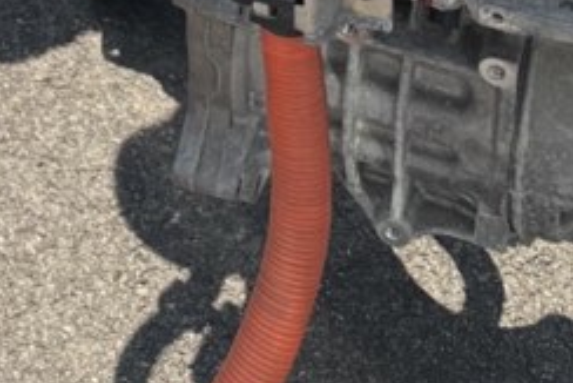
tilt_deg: -29.3
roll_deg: +2.3
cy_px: -637
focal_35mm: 133
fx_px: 2118
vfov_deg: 9.0
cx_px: -305
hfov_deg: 14.3
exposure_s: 1/961
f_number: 1.6
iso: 50
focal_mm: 5.96
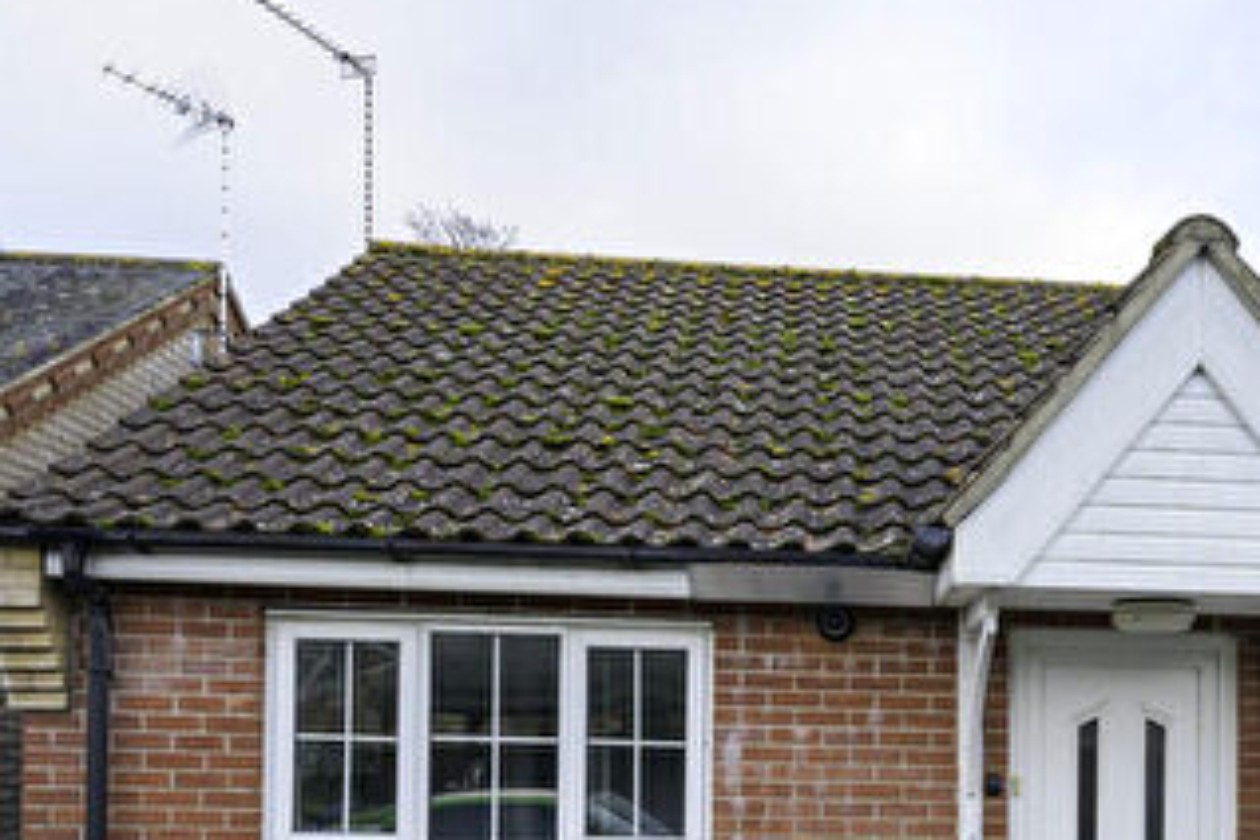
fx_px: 1193
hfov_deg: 53.2
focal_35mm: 34
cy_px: 705
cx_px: 943
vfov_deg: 37.0
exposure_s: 1/160
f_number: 9
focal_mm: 15.5
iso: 320
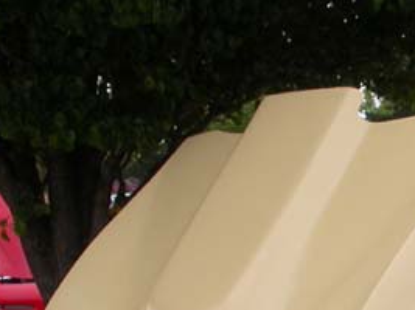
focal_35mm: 114
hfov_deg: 16.7
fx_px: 1366
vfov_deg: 12.6
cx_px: 455
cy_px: 378
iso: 100
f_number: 6
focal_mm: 7.85
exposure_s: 1/218
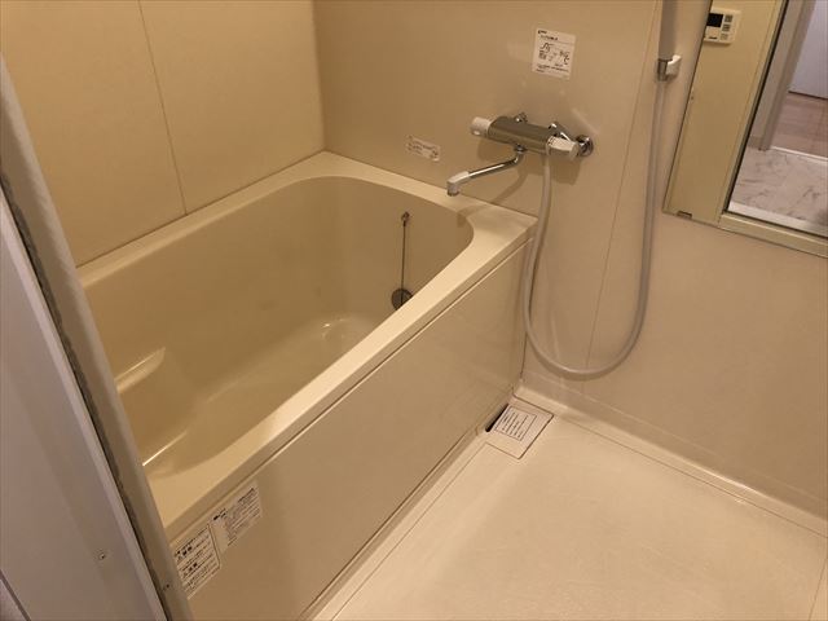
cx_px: 414
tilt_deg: -32.8
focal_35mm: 28
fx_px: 670
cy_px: 310
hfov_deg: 63.4
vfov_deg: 49.7
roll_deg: +1.1
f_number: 1.8
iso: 50
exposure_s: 1/17
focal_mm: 3.99
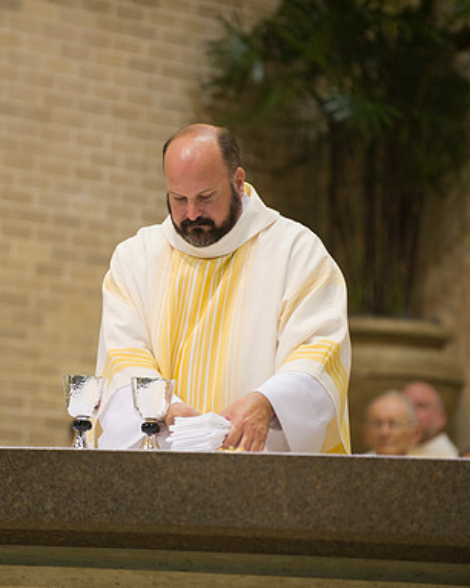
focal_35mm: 284
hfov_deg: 5.4
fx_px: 4942
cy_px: 293
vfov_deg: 6.8
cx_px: 123
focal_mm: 200
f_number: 2.8
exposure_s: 1/160
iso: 2000
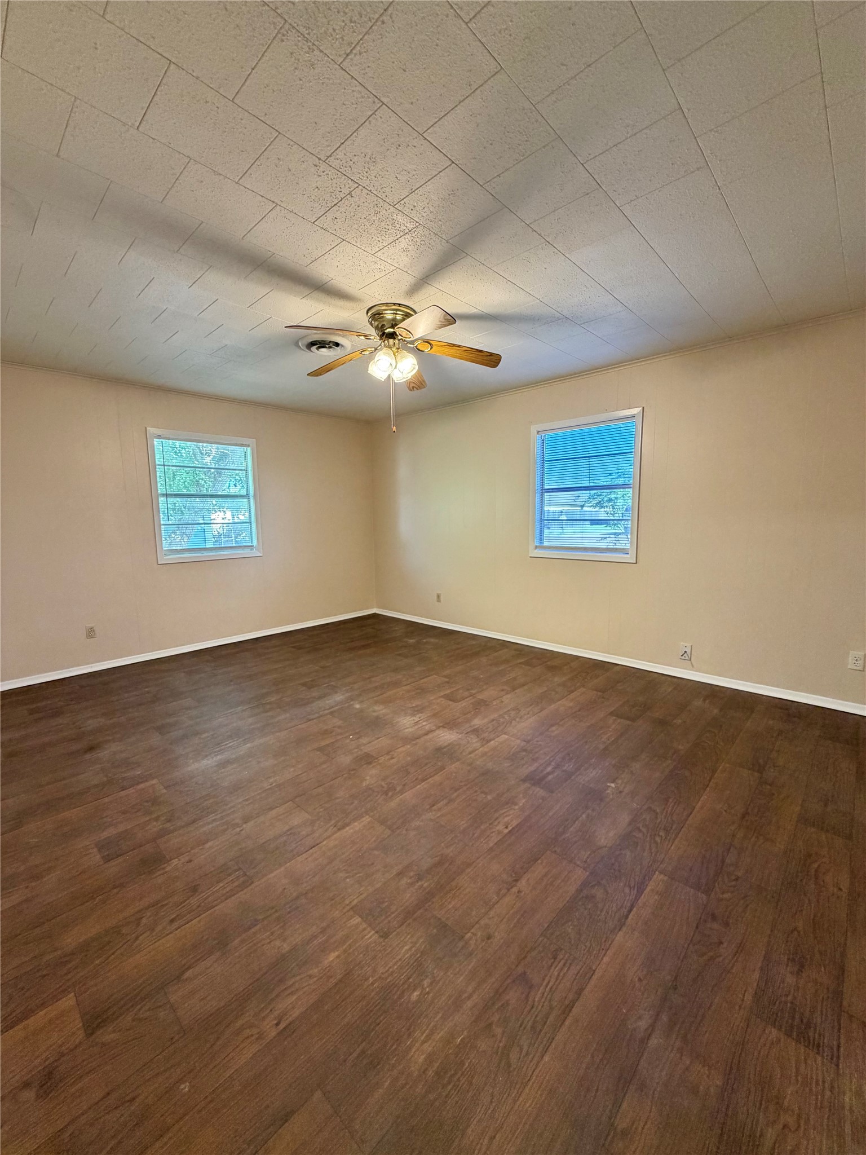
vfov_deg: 102.1
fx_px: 467
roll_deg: +0.6
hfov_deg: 85.7
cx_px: 433
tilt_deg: -7.7
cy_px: 578
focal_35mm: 14
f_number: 2.2
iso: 320
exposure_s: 1/60
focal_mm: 2.22
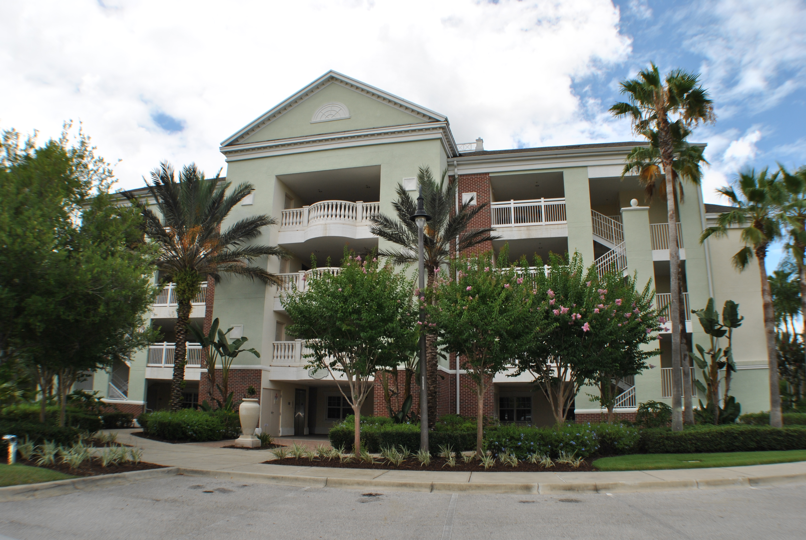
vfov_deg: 40.1
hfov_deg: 57.2
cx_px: 403
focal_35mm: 33
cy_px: 270
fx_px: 740
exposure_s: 1/200
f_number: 8
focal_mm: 22
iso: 100
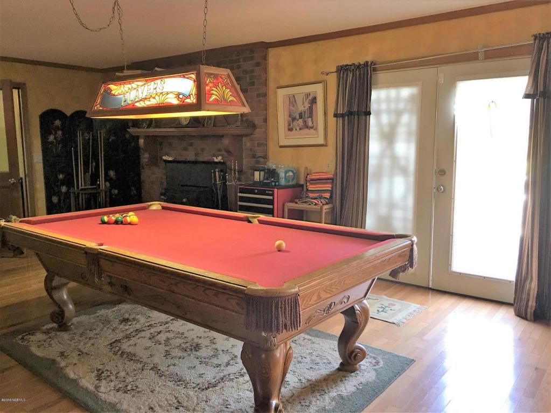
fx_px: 462
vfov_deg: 48.2
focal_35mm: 29
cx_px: 276
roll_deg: +0.4
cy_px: 206
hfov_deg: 61.7
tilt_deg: -6.4
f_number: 2.2
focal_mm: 4.15
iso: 50
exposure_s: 1/15
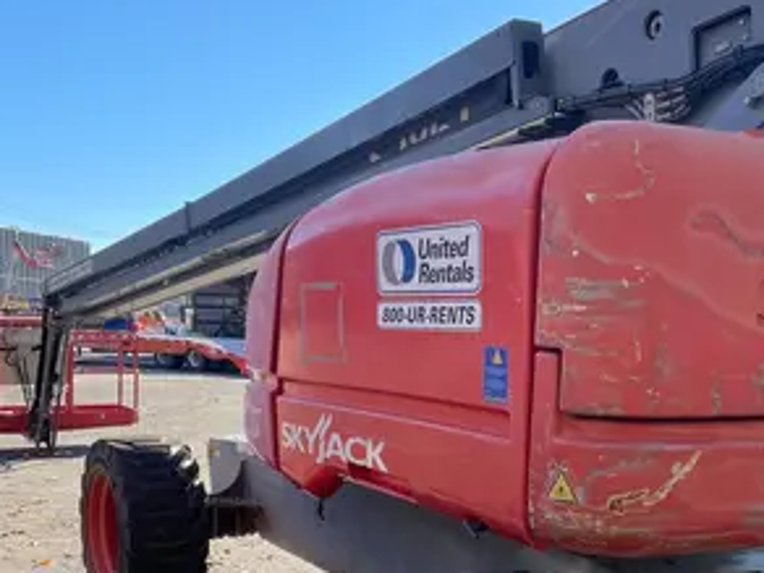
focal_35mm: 49
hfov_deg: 38.7
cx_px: 468
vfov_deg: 29.2
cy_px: 430
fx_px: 1081
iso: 50
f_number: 1.6
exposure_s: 1/1208
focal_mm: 4.2
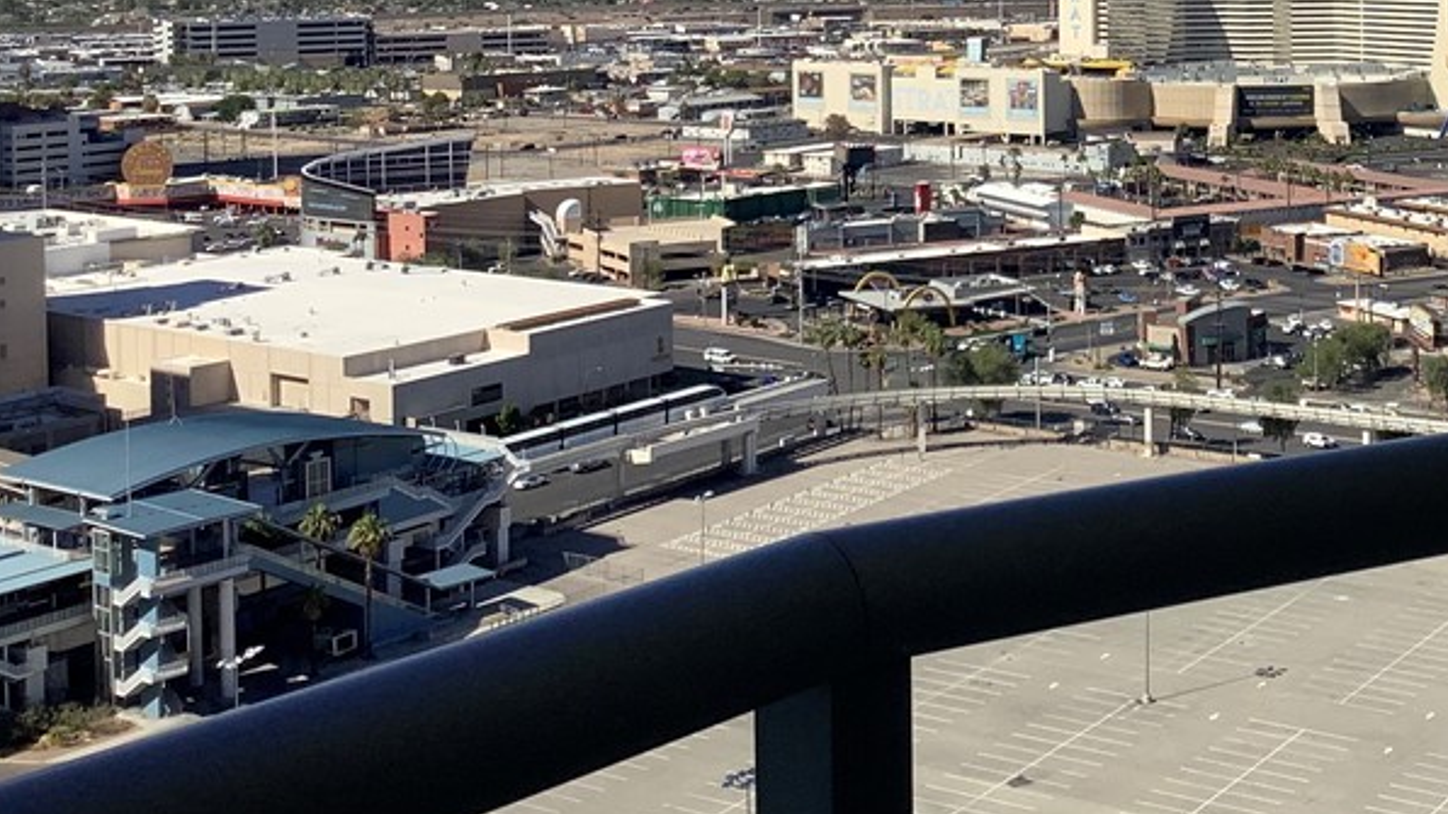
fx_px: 2227
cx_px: 1120
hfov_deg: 35.1
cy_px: -15
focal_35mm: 58
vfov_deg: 20.0
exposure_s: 1/2146
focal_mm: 3.3
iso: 25
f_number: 2.4
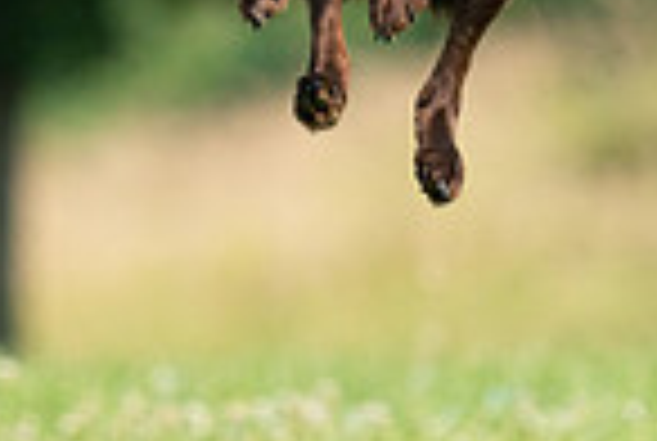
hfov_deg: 1.2
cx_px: 162
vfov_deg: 0.8
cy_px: -227
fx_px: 31710
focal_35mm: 1734
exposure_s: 1/4000
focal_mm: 437
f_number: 6.3
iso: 1600
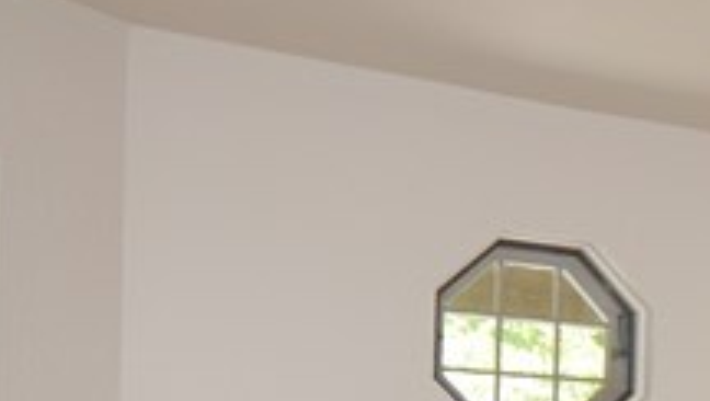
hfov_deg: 21.6
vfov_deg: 14.6
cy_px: 534
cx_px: 1119
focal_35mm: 79
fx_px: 1489
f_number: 4
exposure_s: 1/60
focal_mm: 10
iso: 320
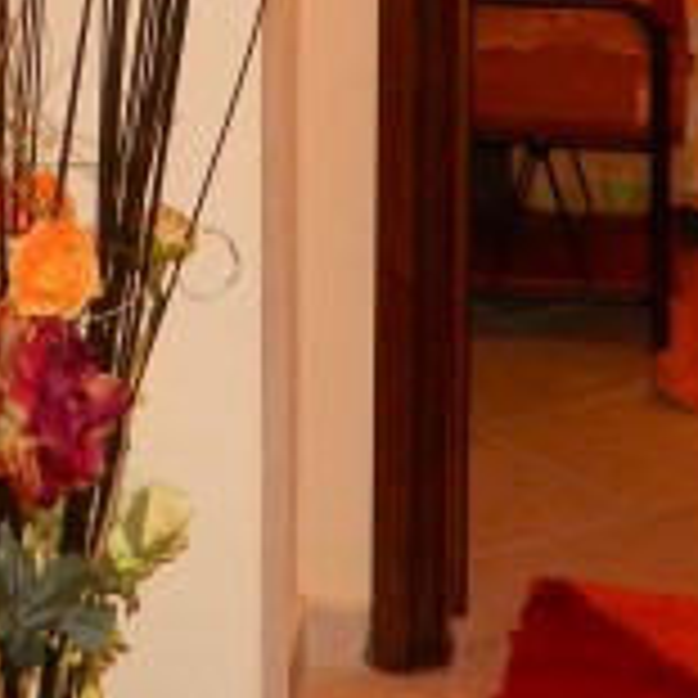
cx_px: -63
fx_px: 2601
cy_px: -252
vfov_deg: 14.5
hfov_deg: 14.9
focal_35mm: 114
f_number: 3.1
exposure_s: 1/30
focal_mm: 4.5
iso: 200
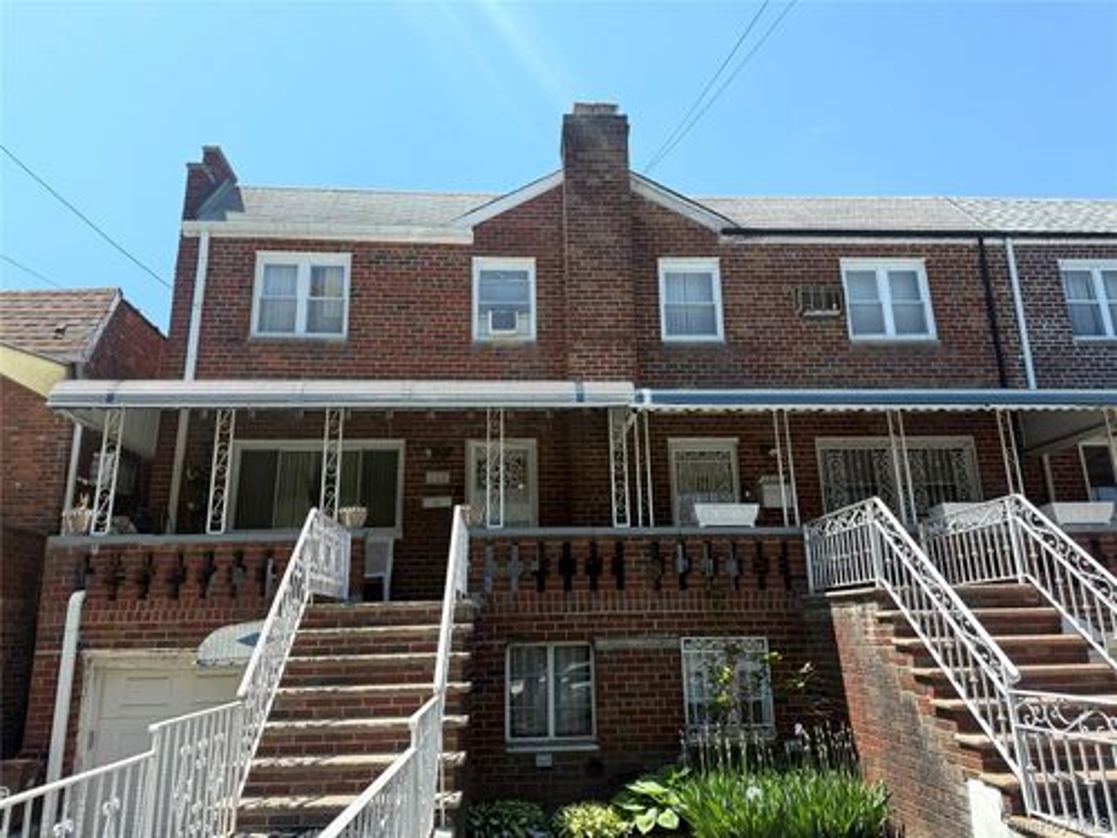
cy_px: 419
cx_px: 558
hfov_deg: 71.6
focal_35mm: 24
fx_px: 774
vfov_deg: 56.8
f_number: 1.78
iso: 80
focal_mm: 6.76
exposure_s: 1/2525
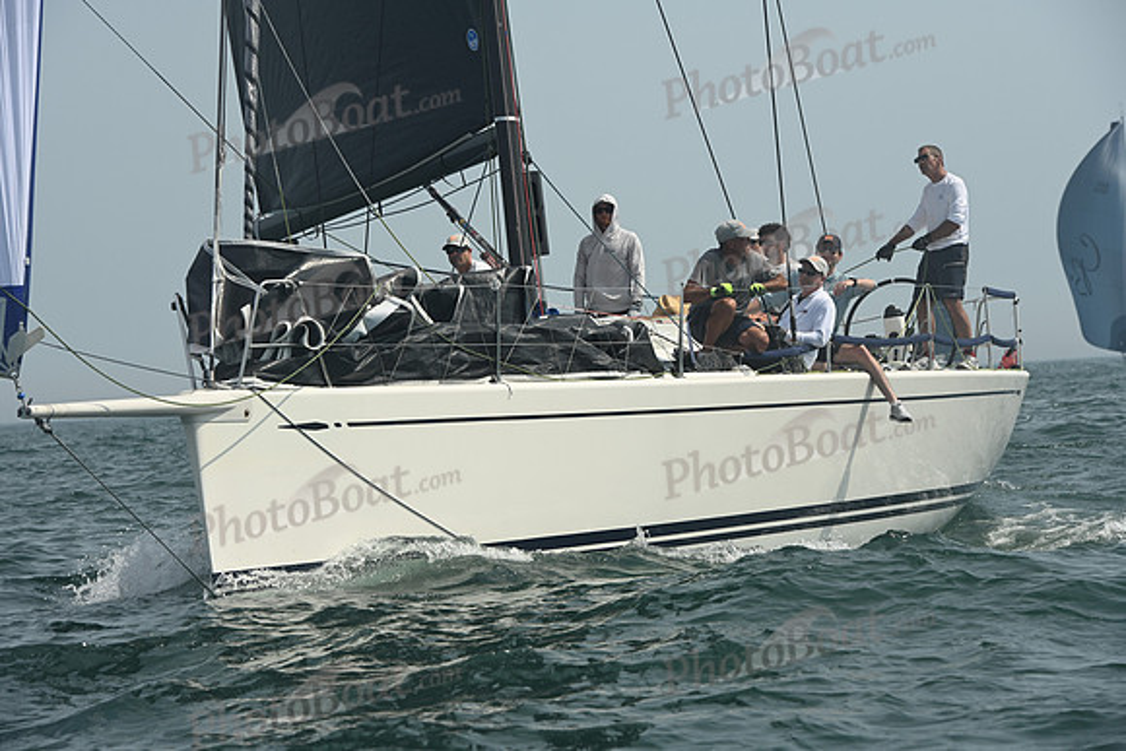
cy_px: 376
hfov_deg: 14.2
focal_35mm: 145
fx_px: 4536
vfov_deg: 9.5
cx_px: 563
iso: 320
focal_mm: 145
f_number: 8
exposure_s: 1/1250
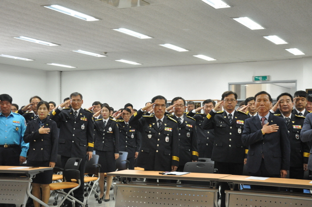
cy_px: 104
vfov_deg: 22.5
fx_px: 519
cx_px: 156
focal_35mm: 60
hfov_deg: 33.5
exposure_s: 1/60
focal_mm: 40
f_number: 7.1
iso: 1600
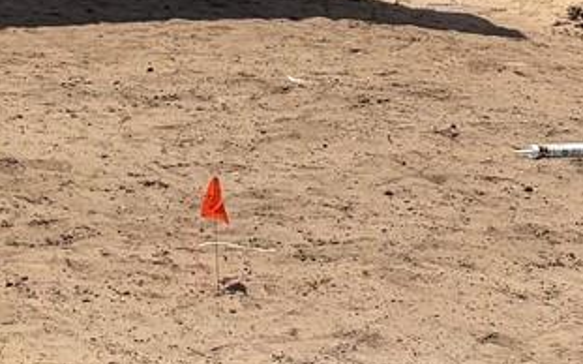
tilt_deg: -1.7
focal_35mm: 131
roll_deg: -1.5
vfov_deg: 9.6
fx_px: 2080
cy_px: -238
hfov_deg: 13.2
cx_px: -662
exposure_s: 1/6711
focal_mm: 6.76
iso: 80
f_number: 1.78
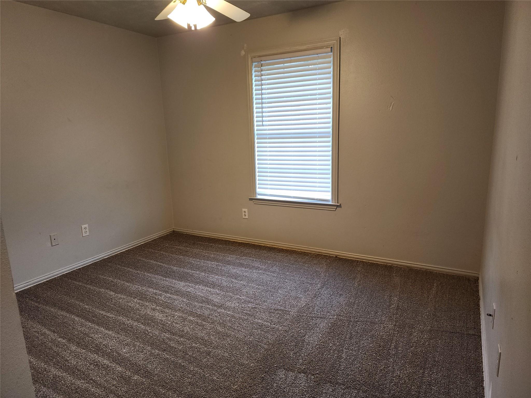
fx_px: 353
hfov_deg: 73.9
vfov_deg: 58.9
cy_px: 199
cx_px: 266
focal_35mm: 23
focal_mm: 6.4
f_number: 1.8
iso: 200
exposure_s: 1/120
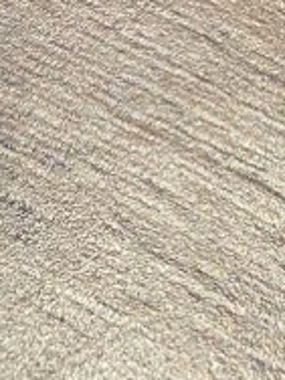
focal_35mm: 138
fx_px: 1515
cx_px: 566
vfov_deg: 11.8
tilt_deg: -42.5
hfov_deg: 10.0
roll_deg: -18.7
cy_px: -509
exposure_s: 1/50
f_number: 1.8
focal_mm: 4.25
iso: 400
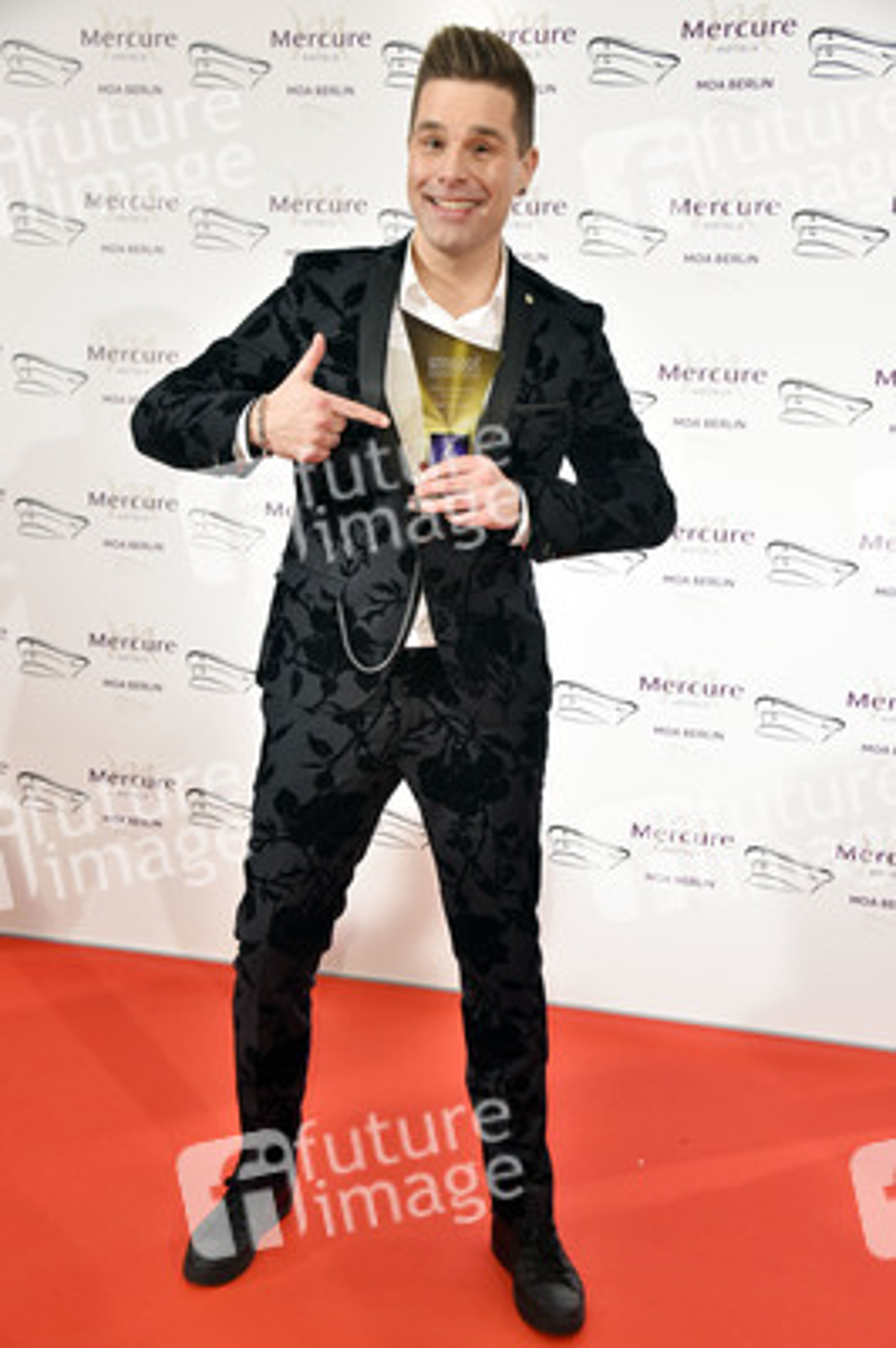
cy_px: 674
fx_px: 1645
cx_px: 448
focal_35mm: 44
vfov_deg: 44.5
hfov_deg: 30.5
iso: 1600
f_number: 5.6
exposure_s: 1/125
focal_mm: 44
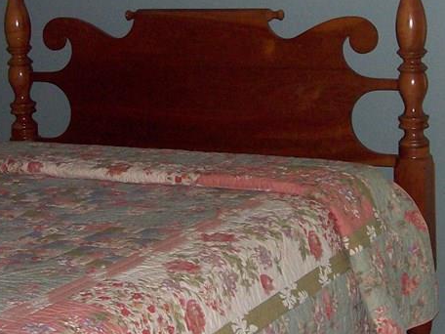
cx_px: 205
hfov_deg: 19.4
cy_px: 116
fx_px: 1298
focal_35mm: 101
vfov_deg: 14.6
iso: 140
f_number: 3
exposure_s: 1/73.1
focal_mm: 7.6
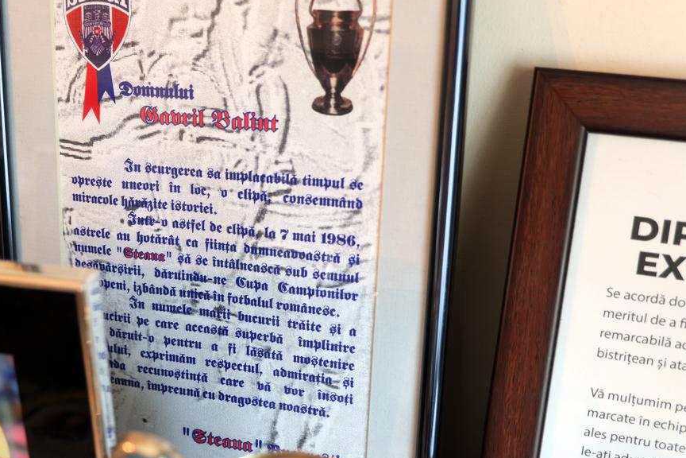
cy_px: 259
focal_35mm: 50
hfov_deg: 39.2
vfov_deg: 27.0
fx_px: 953
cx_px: 231
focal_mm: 36
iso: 1000
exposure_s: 1/50
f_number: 4
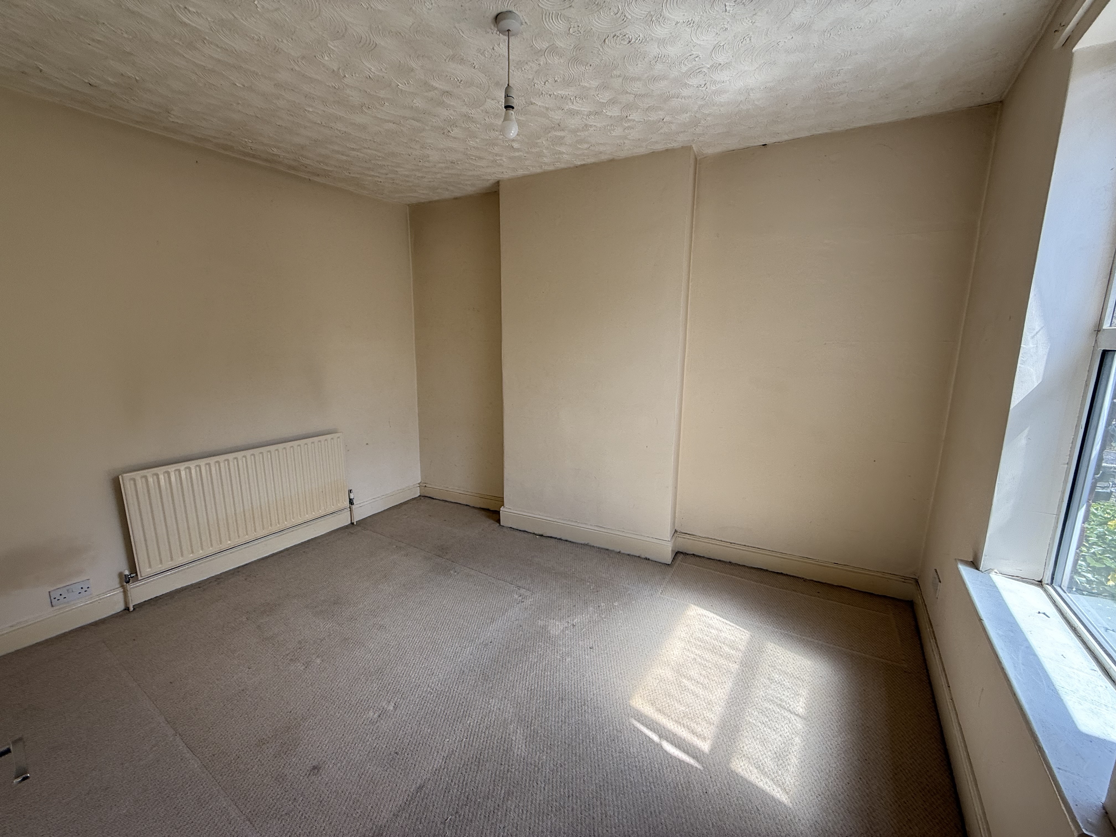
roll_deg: -0.6
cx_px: 558
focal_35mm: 14
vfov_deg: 85.7
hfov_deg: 102.1
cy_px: 418
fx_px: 451
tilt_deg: -10.2
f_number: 2.2
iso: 50
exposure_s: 1/166
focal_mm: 2.22
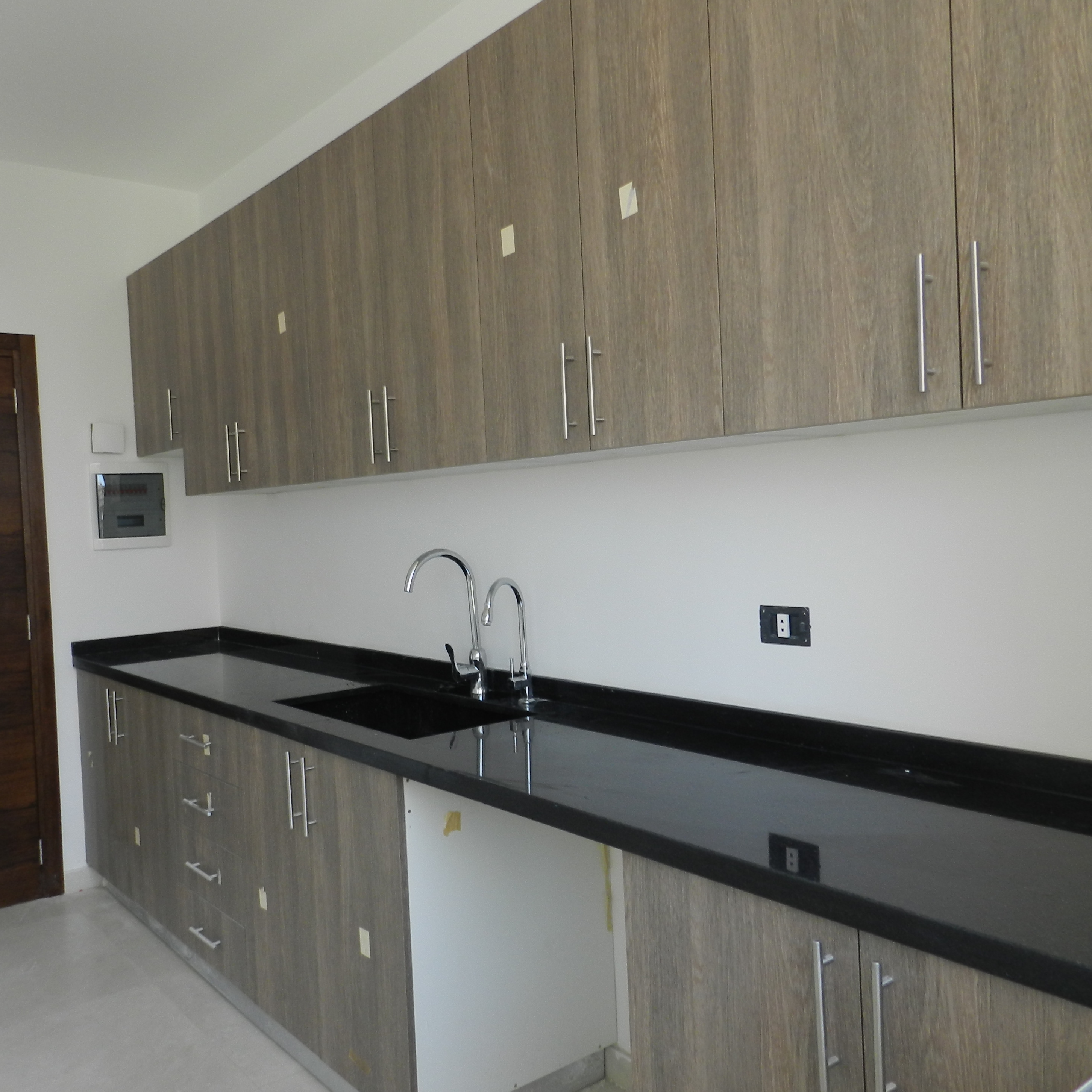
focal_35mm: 28
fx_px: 999
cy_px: 540
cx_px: 436
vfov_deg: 57.3
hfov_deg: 56.9
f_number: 3.4
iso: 160
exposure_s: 1/100
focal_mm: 4
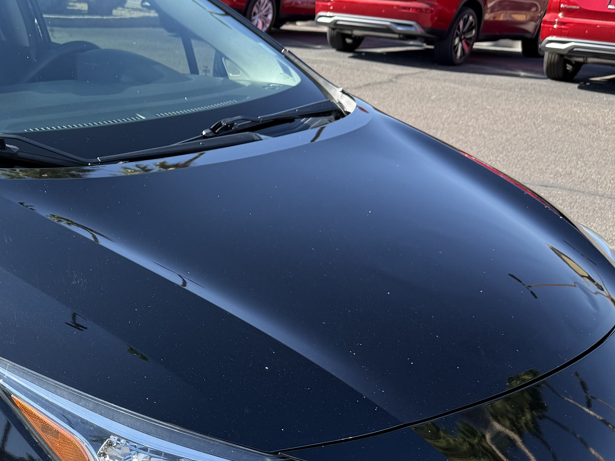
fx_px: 906
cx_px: 70
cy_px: 348
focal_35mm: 51
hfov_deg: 35.4
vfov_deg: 28.1
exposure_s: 1/1018
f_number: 1.78
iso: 80
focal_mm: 6.76
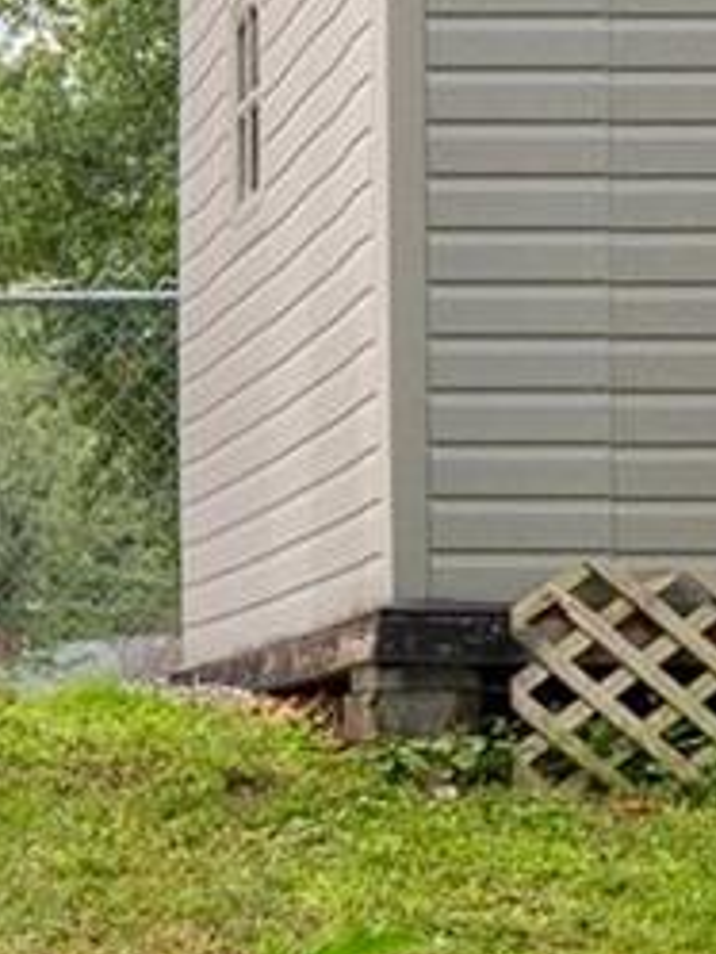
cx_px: -371
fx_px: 6117
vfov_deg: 8.9
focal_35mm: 222
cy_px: 50
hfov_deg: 6.6
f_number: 8
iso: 400
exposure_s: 1/160
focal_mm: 18
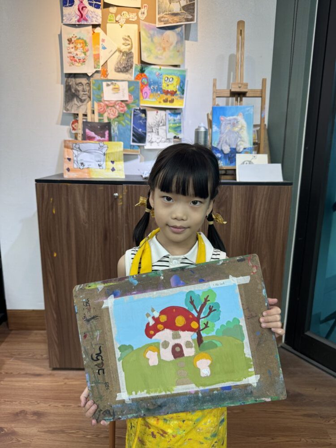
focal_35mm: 24
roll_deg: -0.8
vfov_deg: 71.6
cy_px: 224
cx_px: 168
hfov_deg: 56.8
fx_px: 311
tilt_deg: -11.4
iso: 80
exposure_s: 1/100
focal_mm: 6.76
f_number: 1.78
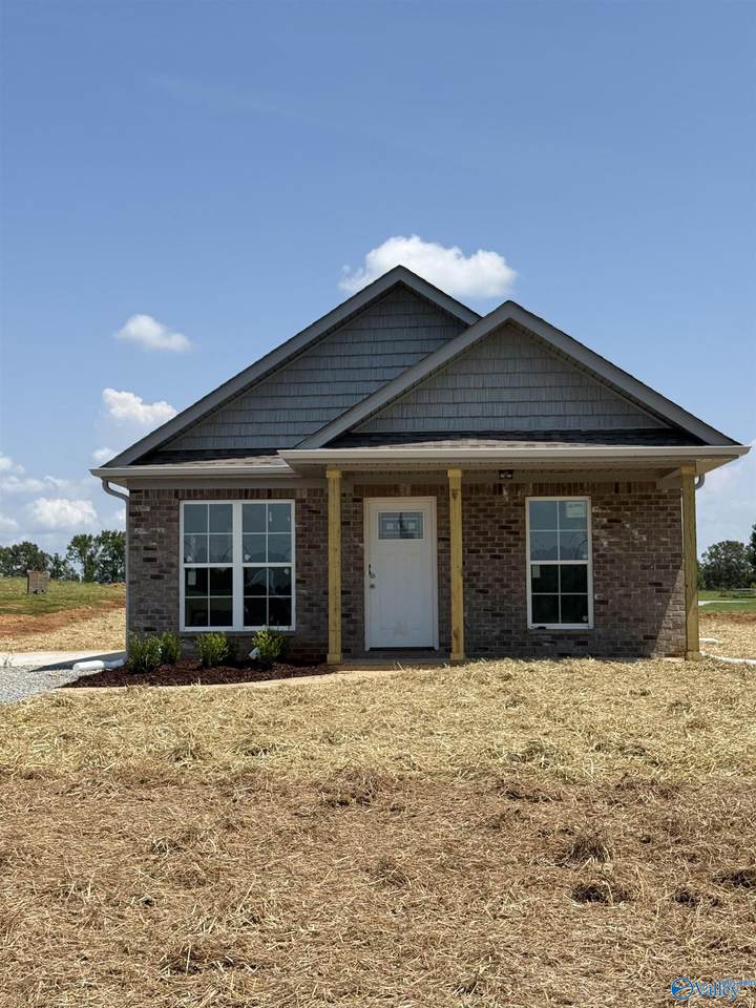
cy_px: 504
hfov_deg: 30.3
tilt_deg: +5.0
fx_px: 1398
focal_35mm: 48
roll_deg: +0.6
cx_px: 378
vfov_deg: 39.7
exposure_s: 1/5587
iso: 80
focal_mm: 6.76
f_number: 1.78
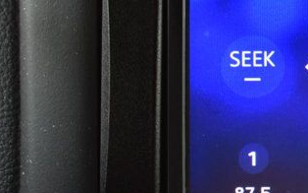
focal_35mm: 155
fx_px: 1298
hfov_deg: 12.9
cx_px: 445
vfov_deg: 8.5
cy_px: 68
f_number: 6.3
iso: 400
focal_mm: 31
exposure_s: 1/20
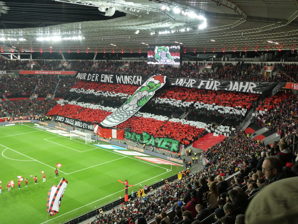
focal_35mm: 35
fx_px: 301
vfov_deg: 40.7
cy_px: 112
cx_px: 149
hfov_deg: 52.6
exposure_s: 1/80
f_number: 3.7
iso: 500
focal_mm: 6.3
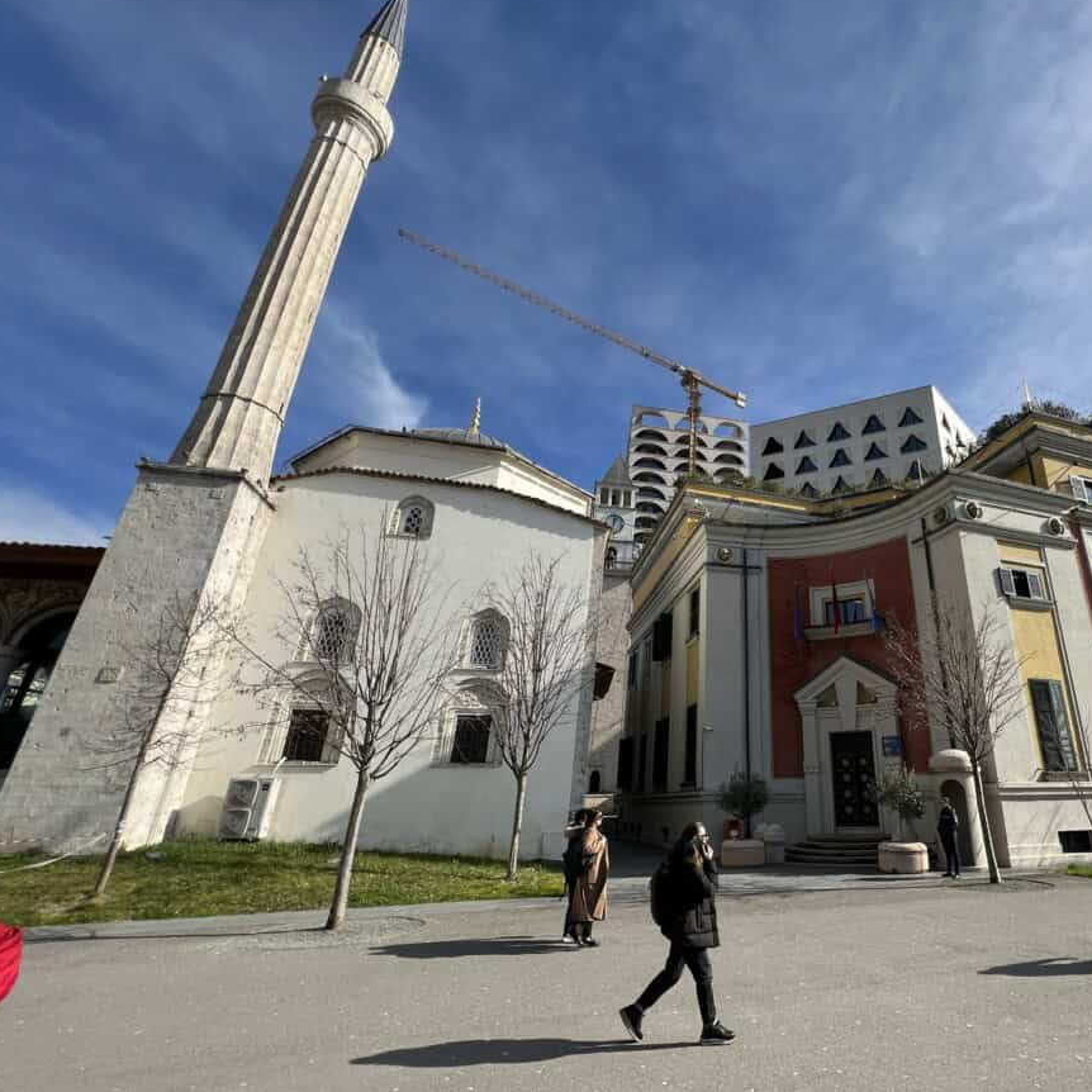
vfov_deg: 87.4
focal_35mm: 16
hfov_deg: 83.5
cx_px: 754
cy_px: 551
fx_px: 571
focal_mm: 1.6
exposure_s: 1/1376
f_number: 1.8
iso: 32
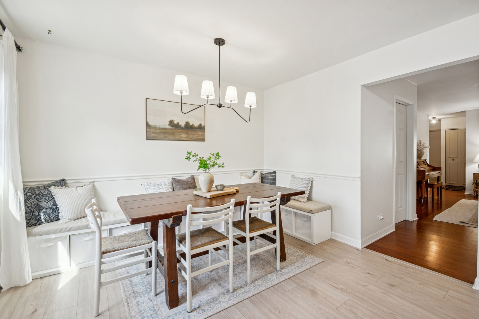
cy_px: 160
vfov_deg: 77.2
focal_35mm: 15
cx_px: 240
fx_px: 199
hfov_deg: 100.4
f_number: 11
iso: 200
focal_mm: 10
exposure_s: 1/6
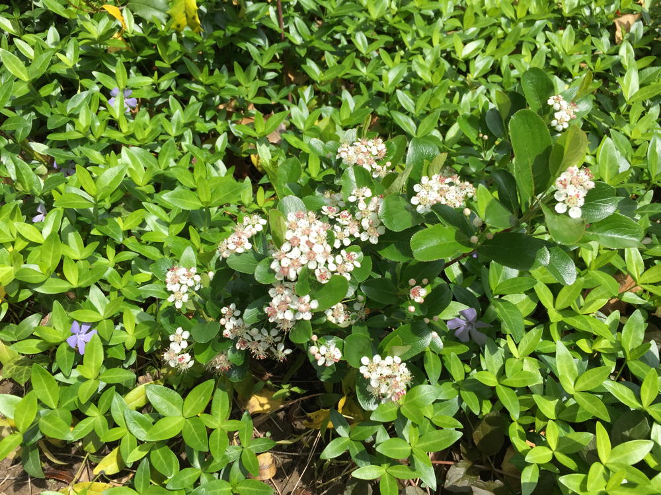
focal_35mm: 29
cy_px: 248
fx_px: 554
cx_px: 330
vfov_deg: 48.2
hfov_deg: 61.7
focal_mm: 4.15
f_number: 2.2
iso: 32
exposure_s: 1/1364
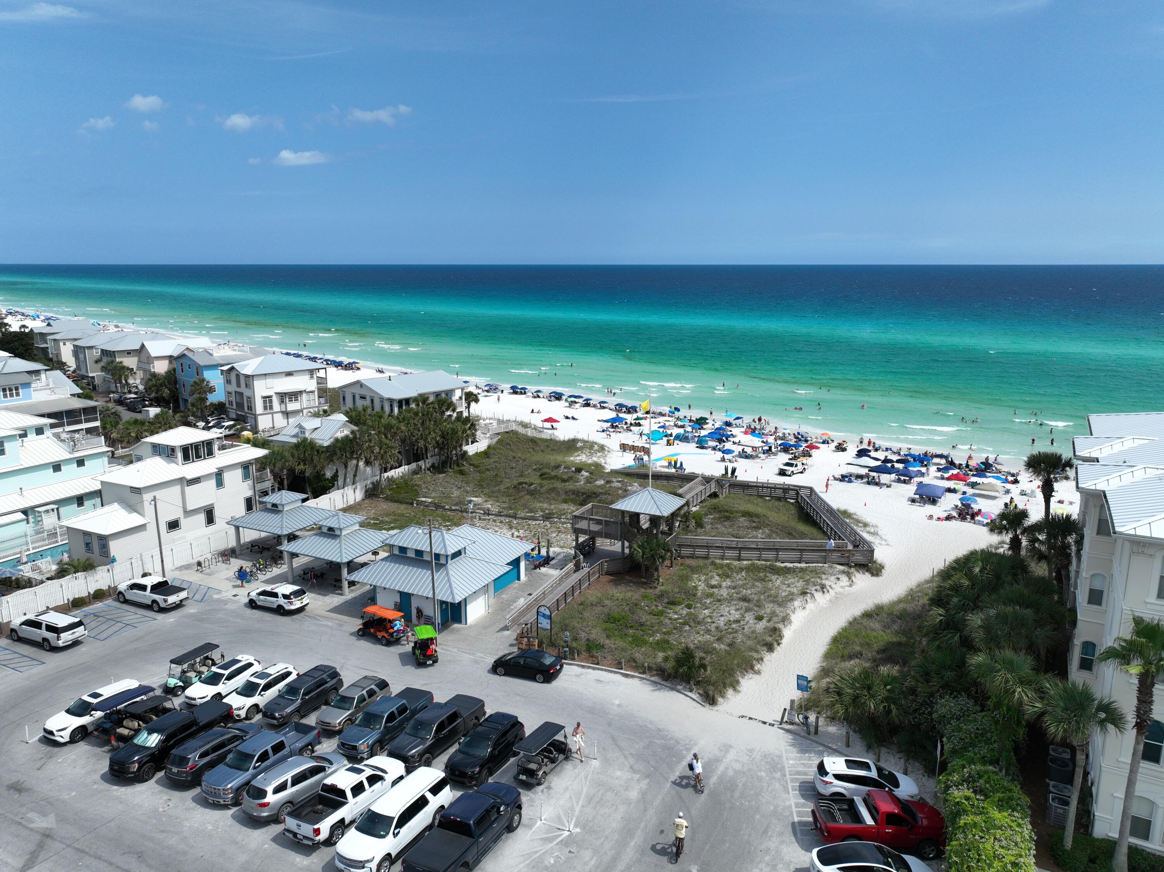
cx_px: 582
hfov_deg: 71.6
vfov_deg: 56.8
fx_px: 807
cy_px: 436
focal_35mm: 24
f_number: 2.8
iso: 100
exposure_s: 1/2500
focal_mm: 12.29
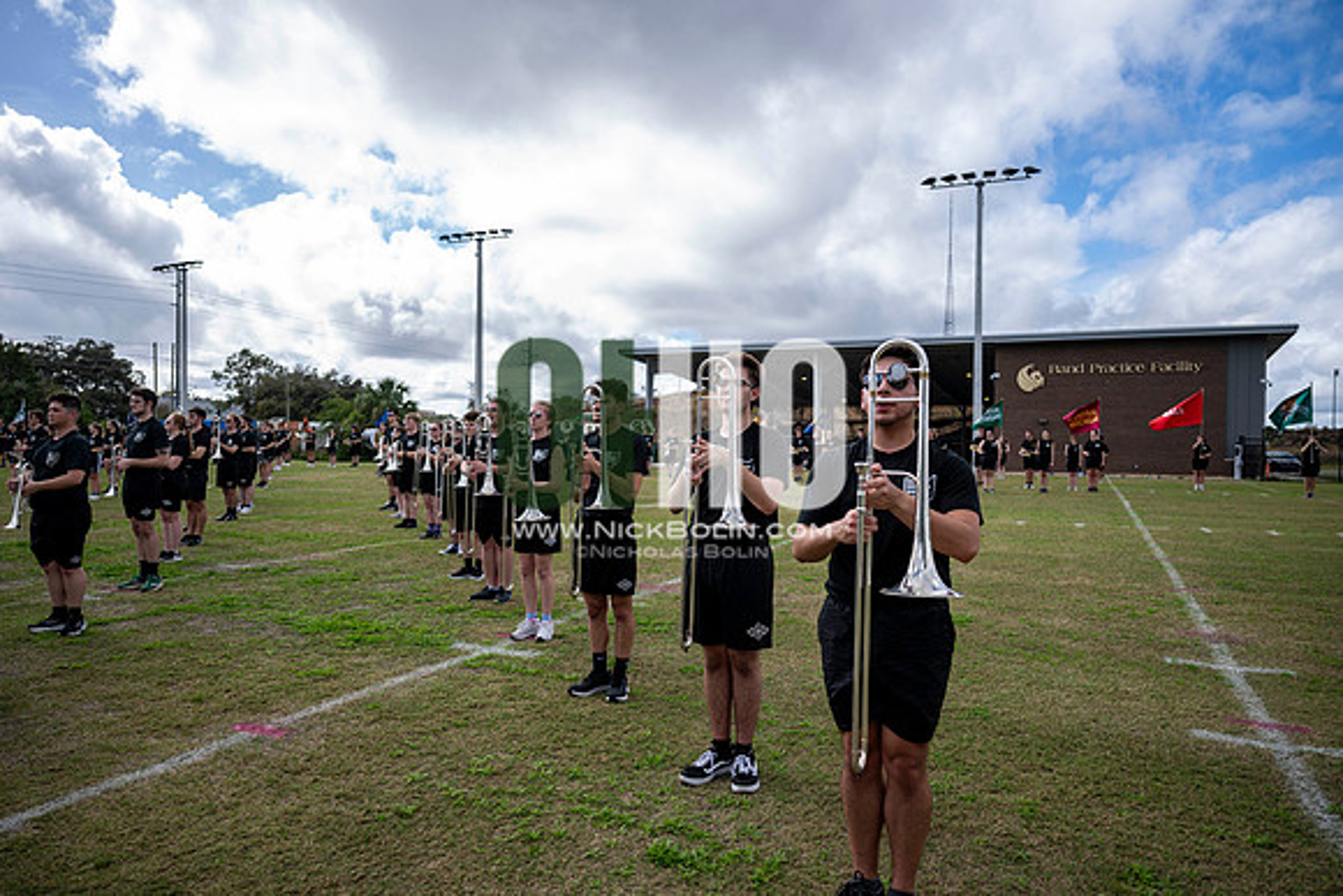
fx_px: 896
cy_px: 448
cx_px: 672
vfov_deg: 53.2
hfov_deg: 73.7
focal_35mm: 24
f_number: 2.8
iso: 100
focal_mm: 24
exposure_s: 1/1250
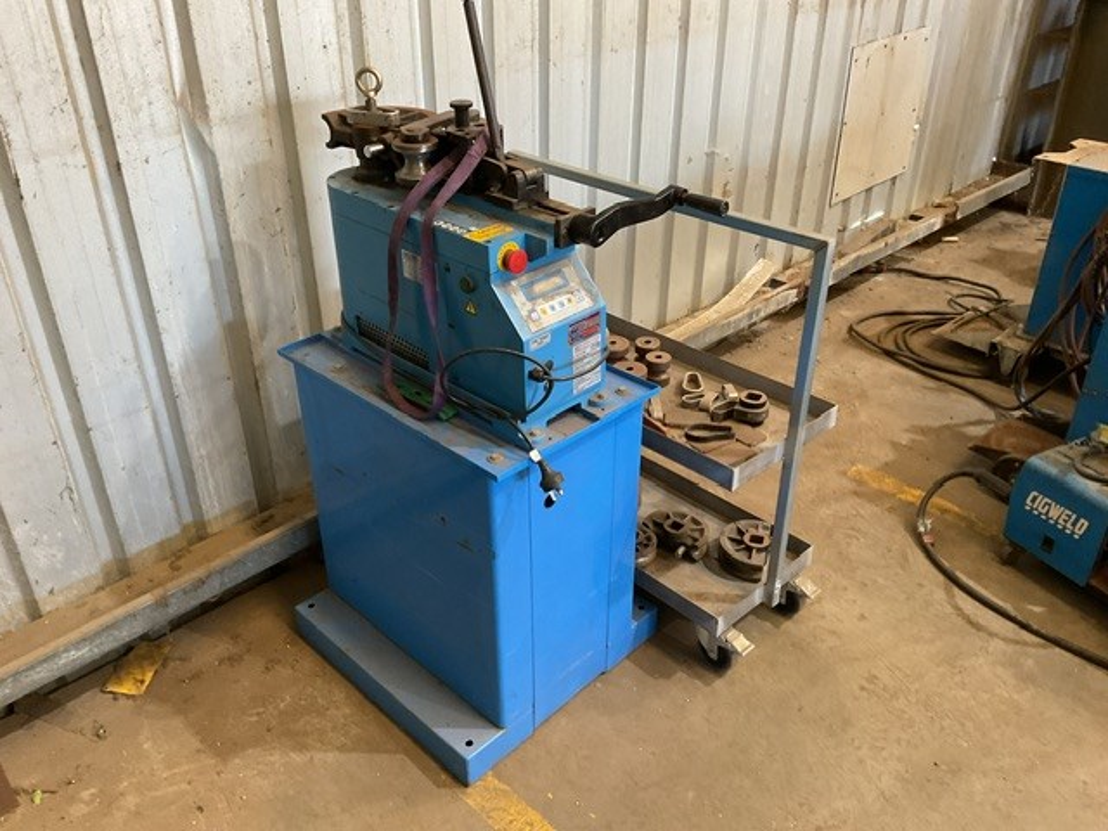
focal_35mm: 29
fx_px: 928
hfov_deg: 61.7
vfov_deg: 48.2
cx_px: 554
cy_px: 416
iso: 200
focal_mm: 3
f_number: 1.8
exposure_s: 1/60
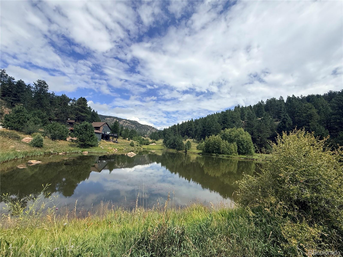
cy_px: 128
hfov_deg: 102.1
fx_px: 139
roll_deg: -3.8
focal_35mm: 14
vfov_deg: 85.7
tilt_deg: +7.9
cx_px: 172
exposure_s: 1/2976
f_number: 2.2
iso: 50
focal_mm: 2.22
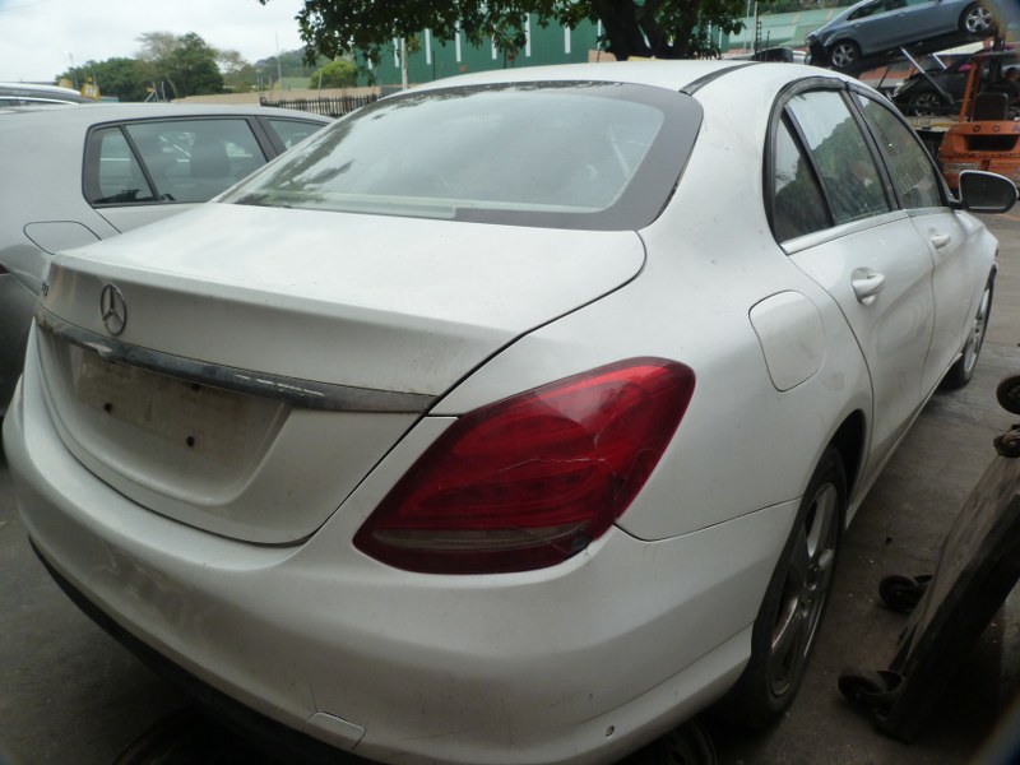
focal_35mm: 25
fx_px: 737
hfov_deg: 69.4
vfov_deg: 54.9
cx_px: 510
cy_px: 382
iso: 125
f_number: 4
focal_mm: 4.5
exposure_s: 1/125
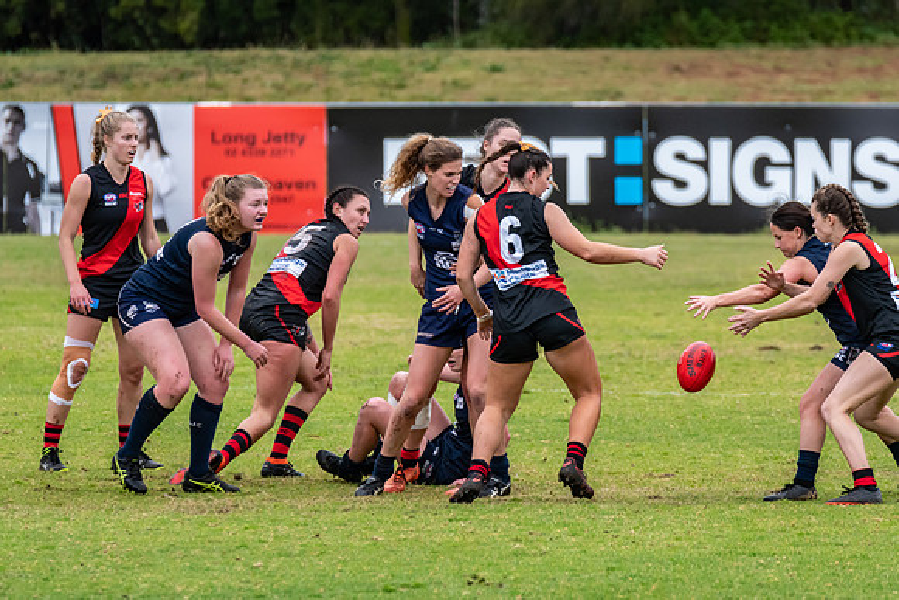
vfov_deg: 1.8
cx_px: 446
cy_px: 300
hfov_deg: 2.7
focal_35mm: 759
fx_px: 18958
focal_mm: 500
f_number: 7.1
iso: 1250
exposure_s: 1/2000
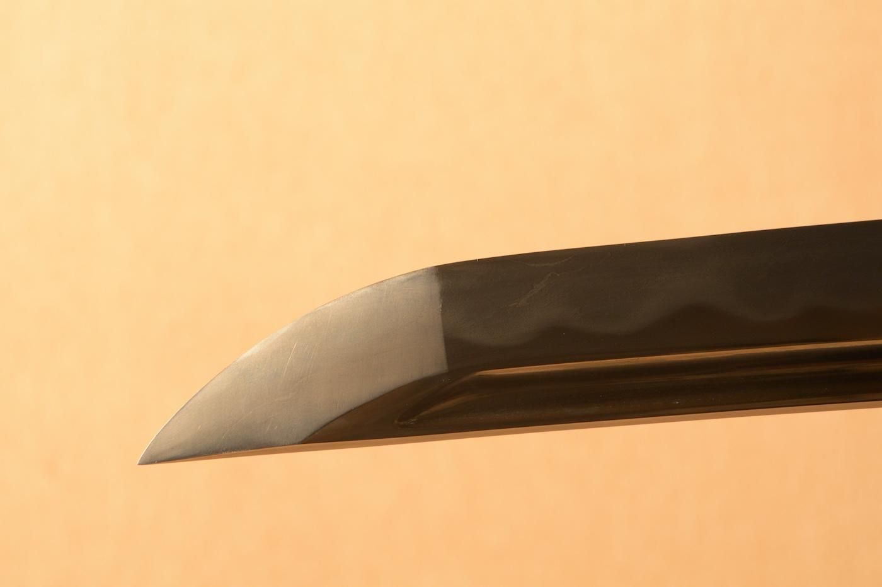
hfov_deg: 15.2
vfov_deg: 10.1
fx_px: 3305
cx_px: 441
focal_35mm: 135
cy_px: 294
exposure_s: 1/1.6
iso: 400
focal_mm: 90
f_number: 11
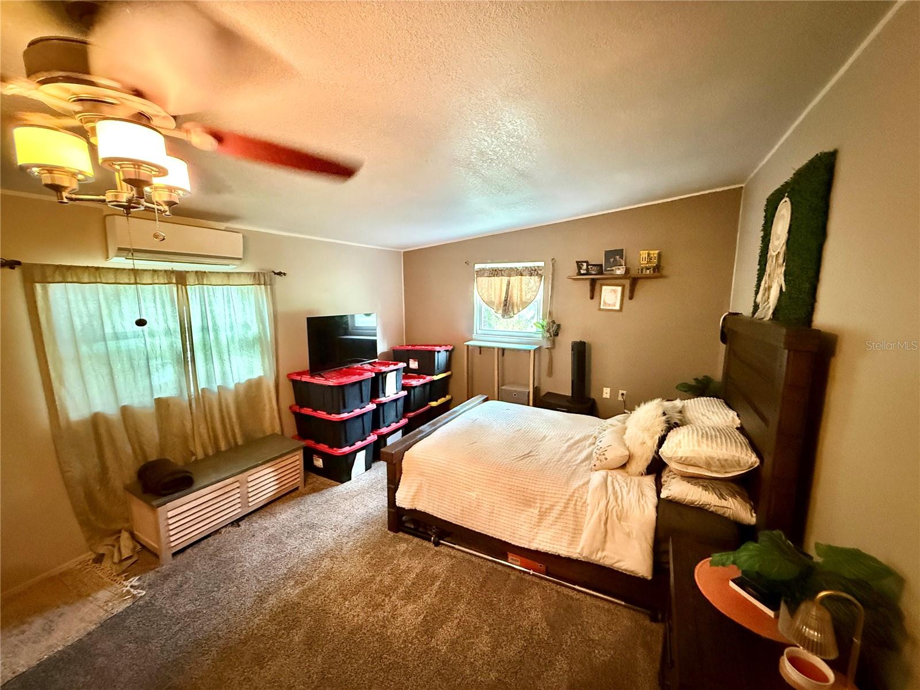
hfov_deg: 102.1
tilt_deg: -8.3
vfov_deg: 85.7
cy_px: 345
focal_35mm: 14
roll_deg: -0.1
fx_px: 372
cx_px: 460
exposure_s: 1/40
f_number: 2.2
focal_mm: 2.22
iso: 1250
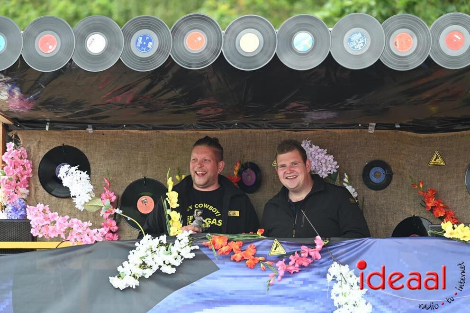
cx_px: 235
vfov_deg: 3.8
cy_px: 156
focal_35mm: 360
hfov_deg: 5.7
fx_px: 4695
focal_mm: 360
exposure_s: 1/250
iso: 560
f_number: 5.6
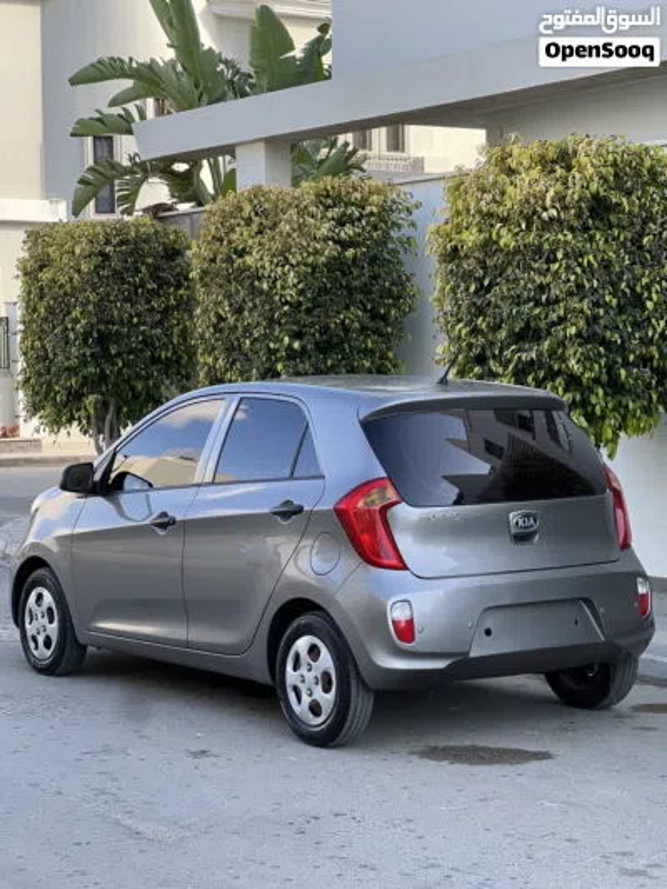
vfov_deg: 25.3
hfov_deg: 19.1
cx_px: 334
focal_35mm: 77
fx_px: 1977
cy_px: 444
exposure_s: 1/121
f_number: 2.8
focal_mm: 9
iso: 50
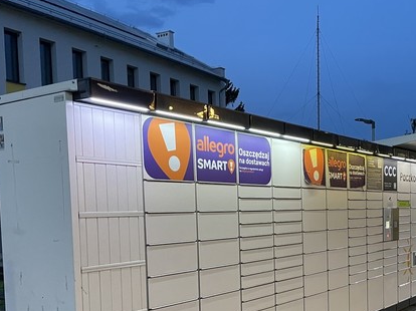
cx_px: 304
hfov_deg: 41.9
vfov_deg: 31.9
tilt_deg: -4.0
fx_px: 528
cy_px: 250
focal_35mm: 44
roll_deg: +2.5
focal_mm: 4.2
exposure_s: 1/56
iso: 500
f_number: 1.6
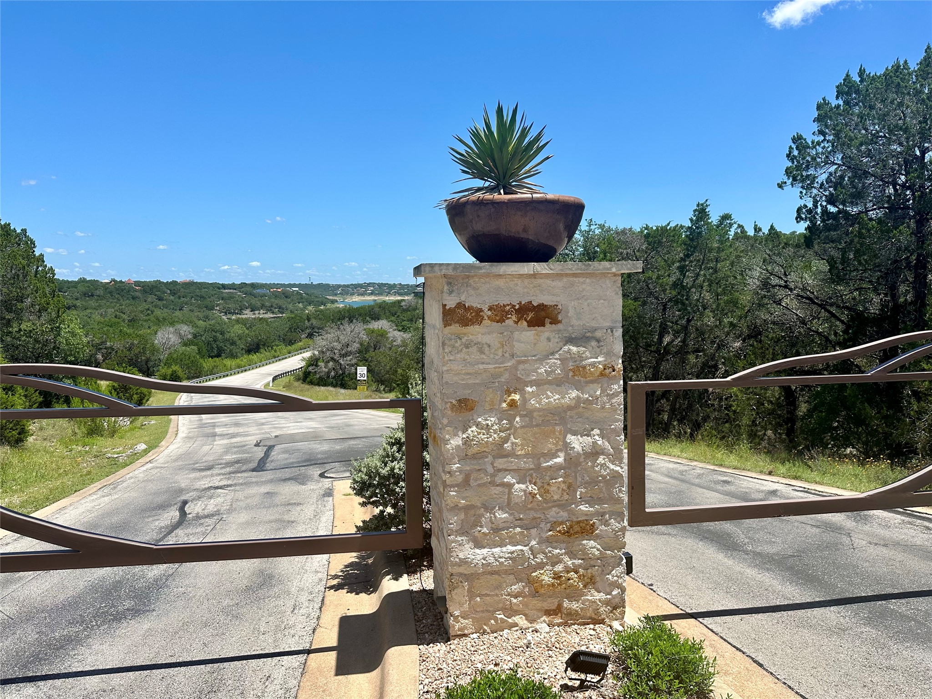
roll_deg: +0.2
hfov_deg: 71.6
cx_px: 466
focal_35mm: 24
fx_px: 646
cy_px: 350
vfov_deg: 56.8
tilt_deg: -5.5
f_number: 1.78
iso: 80
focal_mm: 6.86
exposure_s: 1/4545
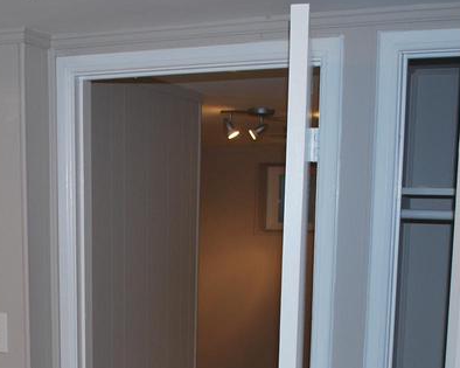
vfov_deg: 22.0
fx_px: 898
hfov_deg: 28.3
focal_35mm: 66
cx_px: 114
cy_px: 394
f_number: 3.5
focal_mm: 18
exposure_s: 1/60
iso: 200
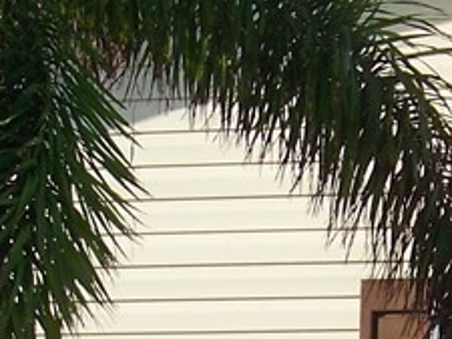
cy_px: 758
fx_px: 5174
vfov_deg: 3.7
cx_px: 321
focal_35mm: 396
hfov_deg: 5.0
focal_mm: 14.6
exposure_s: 1/400
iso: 64
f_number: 3.2
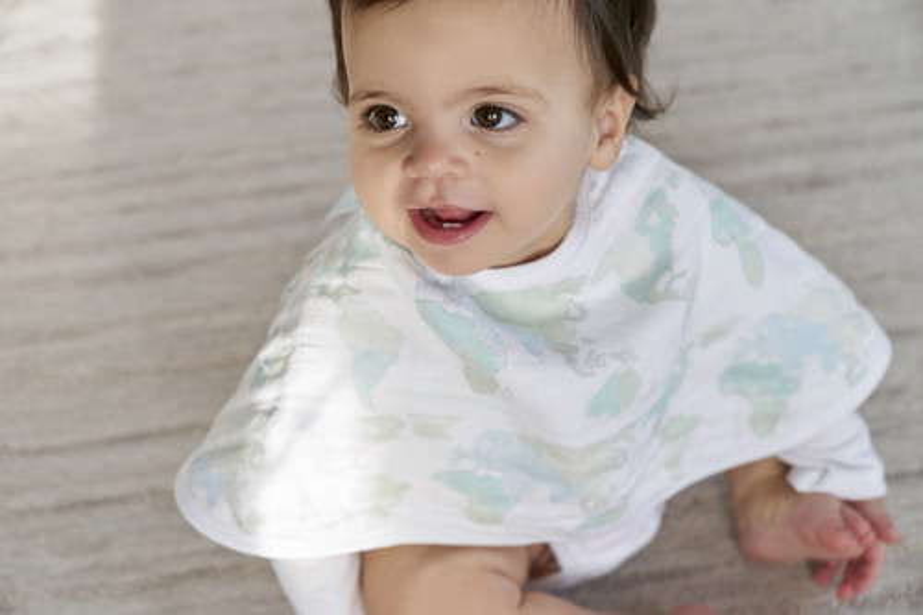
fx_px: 1794
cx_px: 462
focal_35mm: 70
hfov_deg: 28.9
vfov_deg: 19.4
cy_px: 308
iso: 1000
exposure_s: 1/400
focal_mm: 70
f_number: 4.5
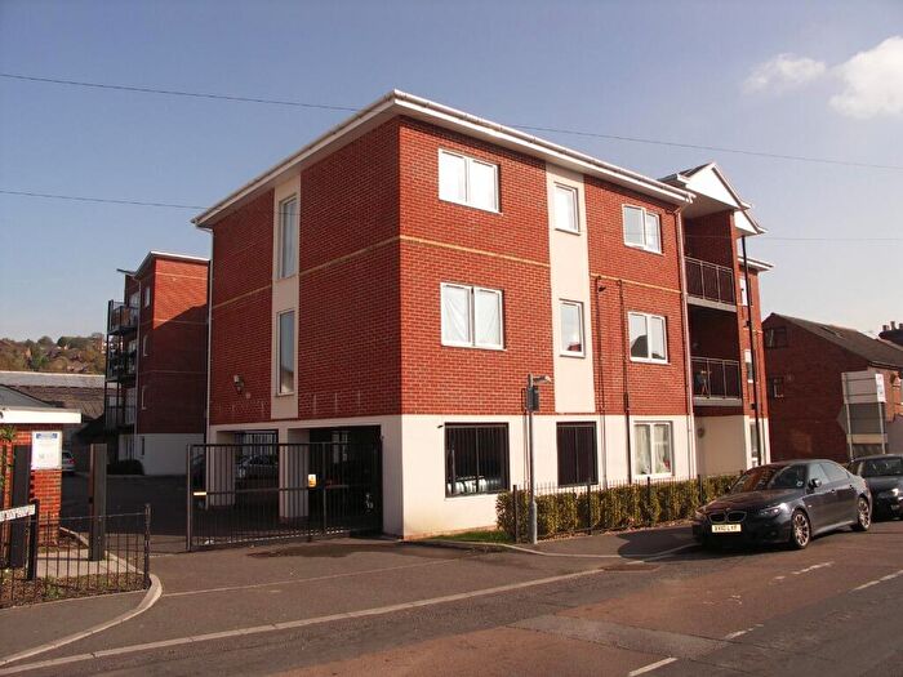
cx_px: 452
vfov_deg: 49.7
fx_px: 730
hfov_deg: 63.4
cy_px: 338
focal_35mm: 28
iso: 100
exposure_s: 1/400
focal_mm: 7.2
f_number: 6.3
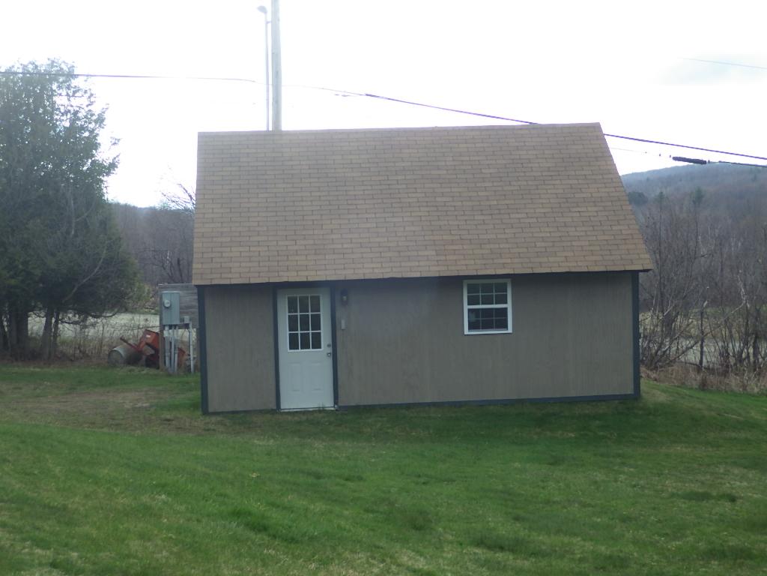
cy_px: 288
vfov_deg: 27.0
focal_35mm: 54
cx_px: 384
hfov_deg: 35.5
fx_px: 1196
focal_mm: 9.6
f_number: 4.6
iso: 125
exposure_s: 1/250
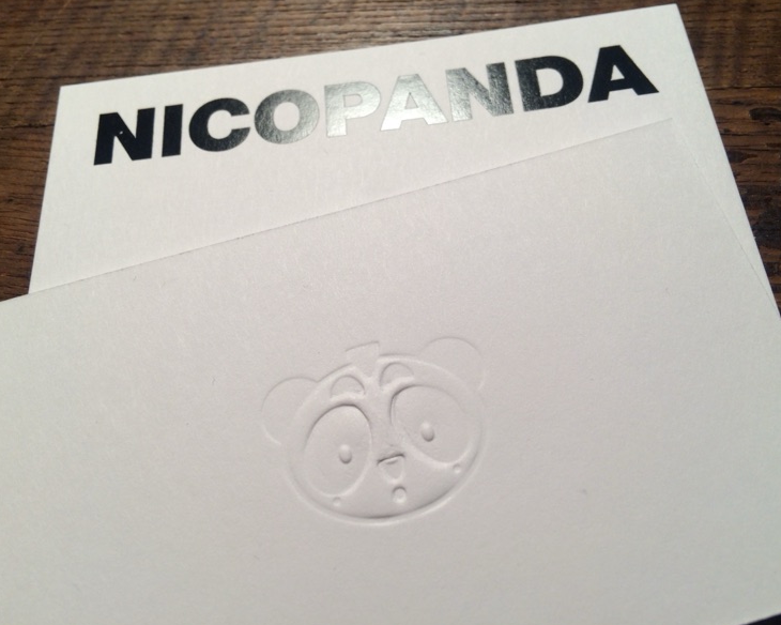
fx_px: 717
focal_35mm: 31
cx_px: 389
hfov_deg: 57.2
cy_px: 310
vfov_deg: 47.1
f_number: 2.2
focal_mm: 4.15
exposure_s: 1/120
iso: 40
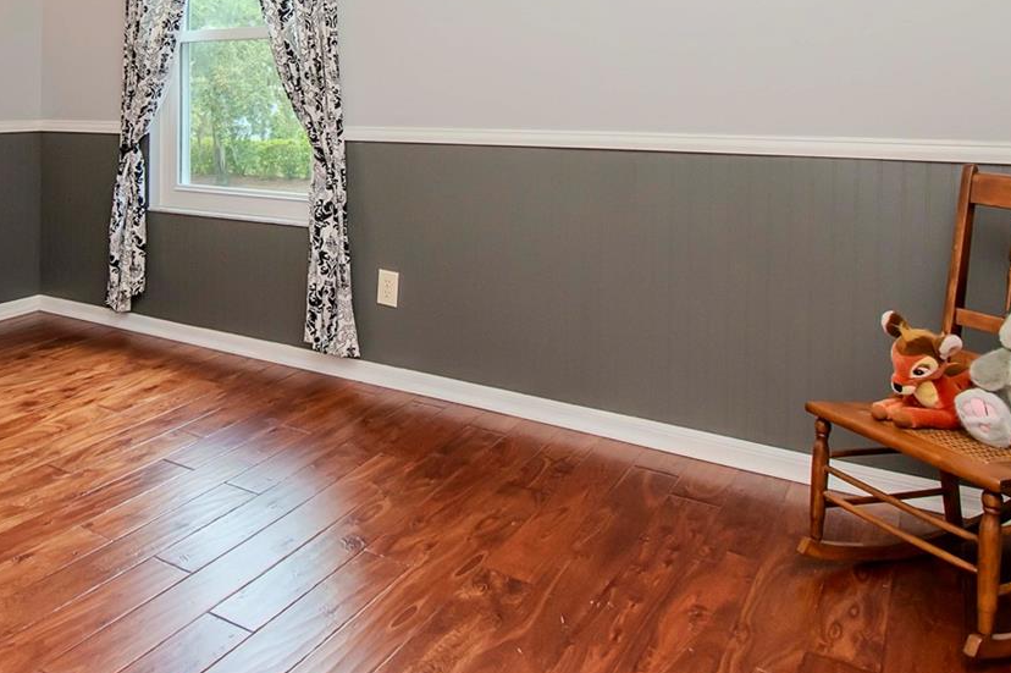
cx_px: 287
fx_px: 814
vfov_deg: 42.4
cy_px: 111
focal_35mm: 29
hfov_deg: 61.1
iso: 640
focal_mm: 10
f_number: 7.1
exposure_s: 1/50
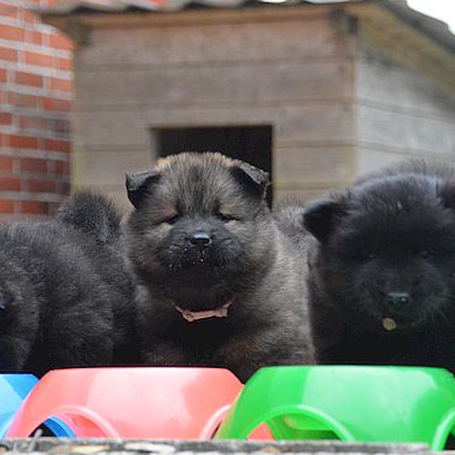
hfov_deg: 10.7
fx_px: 2424
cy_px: 223
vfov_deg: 10.7
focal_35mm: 163
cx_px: 191
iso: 3200
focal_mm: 78
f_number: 5.3
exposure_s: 1/500
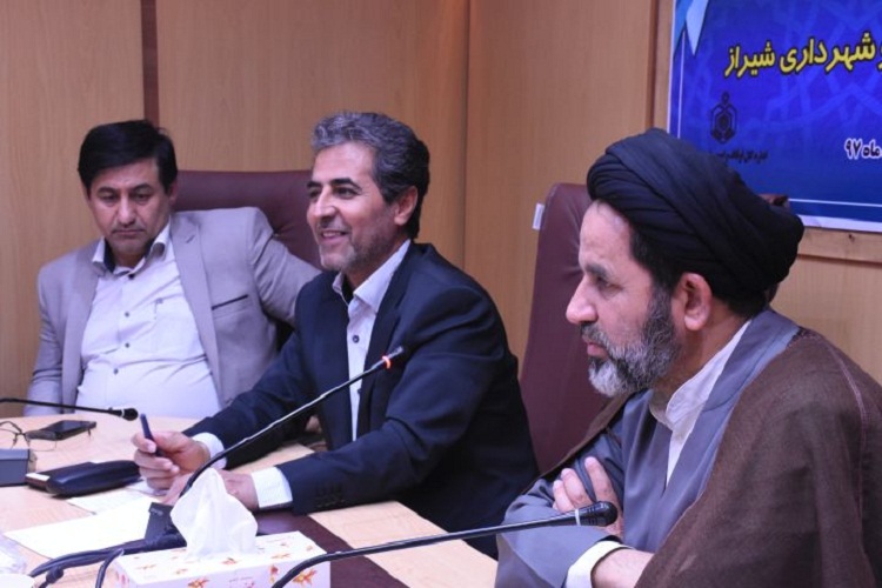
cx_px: 441
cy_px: 294
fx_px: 1396
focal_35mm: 57
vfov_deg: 23.8
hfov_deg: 35.1
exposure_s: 1/25
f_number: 8
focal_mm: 38
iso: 2500
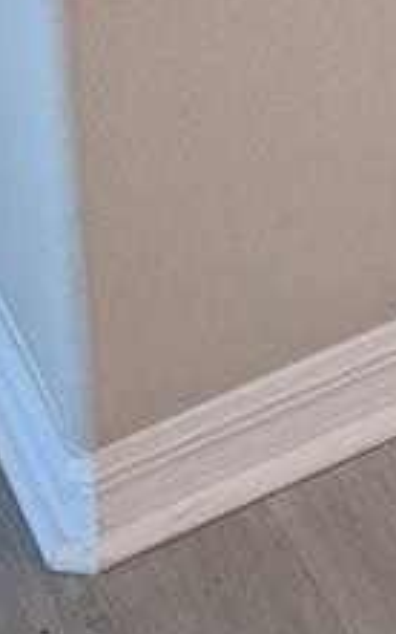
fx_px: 2384
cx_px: 900
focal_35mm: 138
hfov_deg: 8.7
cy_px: -872
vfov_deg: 12.2
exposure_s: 1/120
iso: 40
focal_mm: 6.9
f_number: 1.68
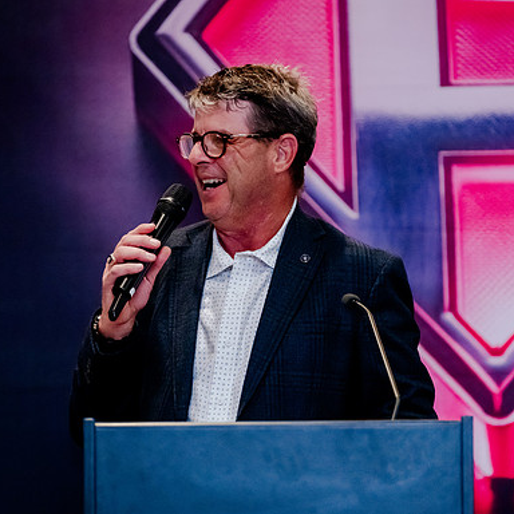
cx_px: 257
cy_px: 228
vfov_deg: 6.1
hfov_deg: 6.1
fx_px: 4821
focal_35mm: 287
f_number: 2.8
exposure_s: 1/250
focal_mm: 185
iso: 5000
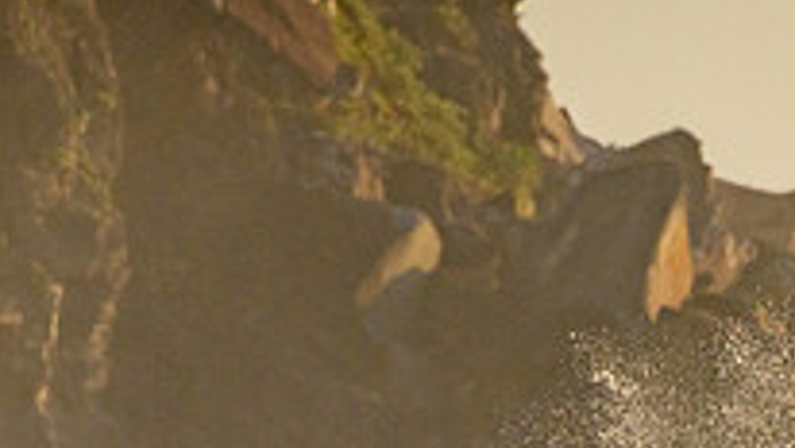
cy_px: 776
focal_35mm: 1812
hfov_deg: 1.2
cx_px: 321
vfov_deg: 0.7
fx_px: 38207
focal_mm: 500
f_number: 5.6
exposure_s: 1/2000
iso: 640
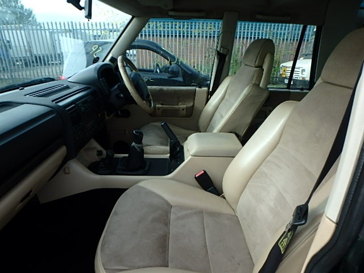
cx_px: 182
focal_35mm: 21
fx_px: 221
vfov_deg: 63.4
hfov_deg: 79.0
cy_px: 136
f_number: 3.5
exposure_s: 1/250
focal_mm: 3.7
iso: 125
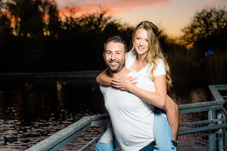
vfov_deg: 21.3
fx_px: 404
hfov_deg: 31.4
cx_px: 114
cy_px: 76
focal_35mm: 64
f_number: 4
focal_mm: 64
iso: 640
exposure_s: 1/200
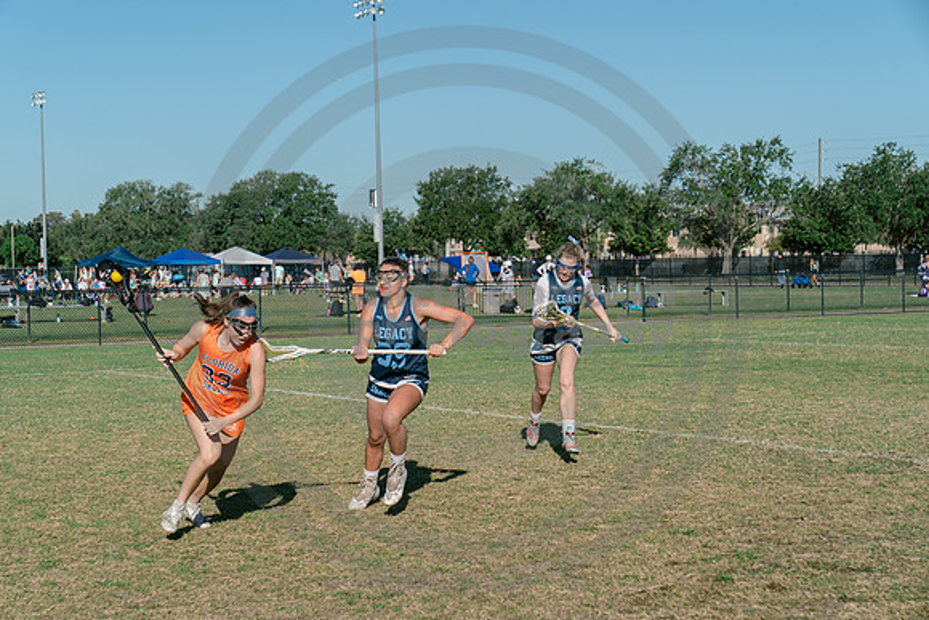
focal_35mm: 70
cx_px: 464
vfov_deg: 19.5
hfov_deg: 28.8
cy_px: 310
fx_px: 1807
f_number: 5.6
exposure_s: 1/2000
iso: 250
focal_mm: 70
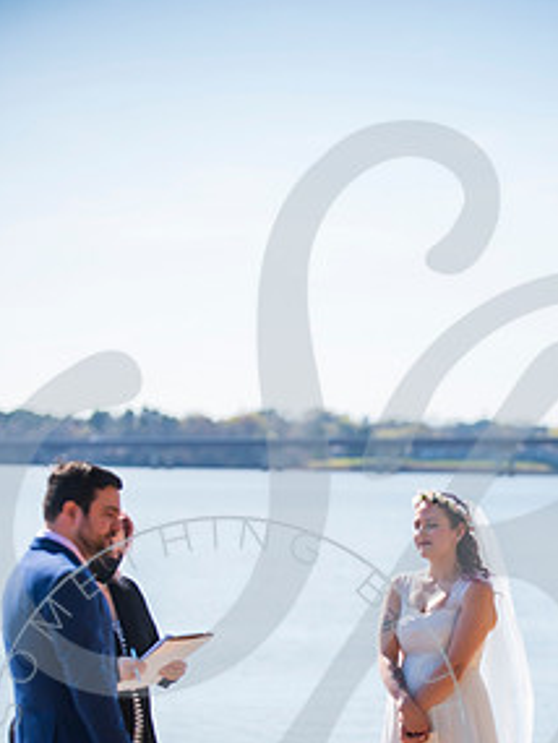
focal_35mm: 155
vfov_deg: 12.7
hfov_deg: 9.6
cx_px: 344
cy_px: 561
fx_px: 3329
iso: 100
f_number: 2.8
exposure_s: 1/1000
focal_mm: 102
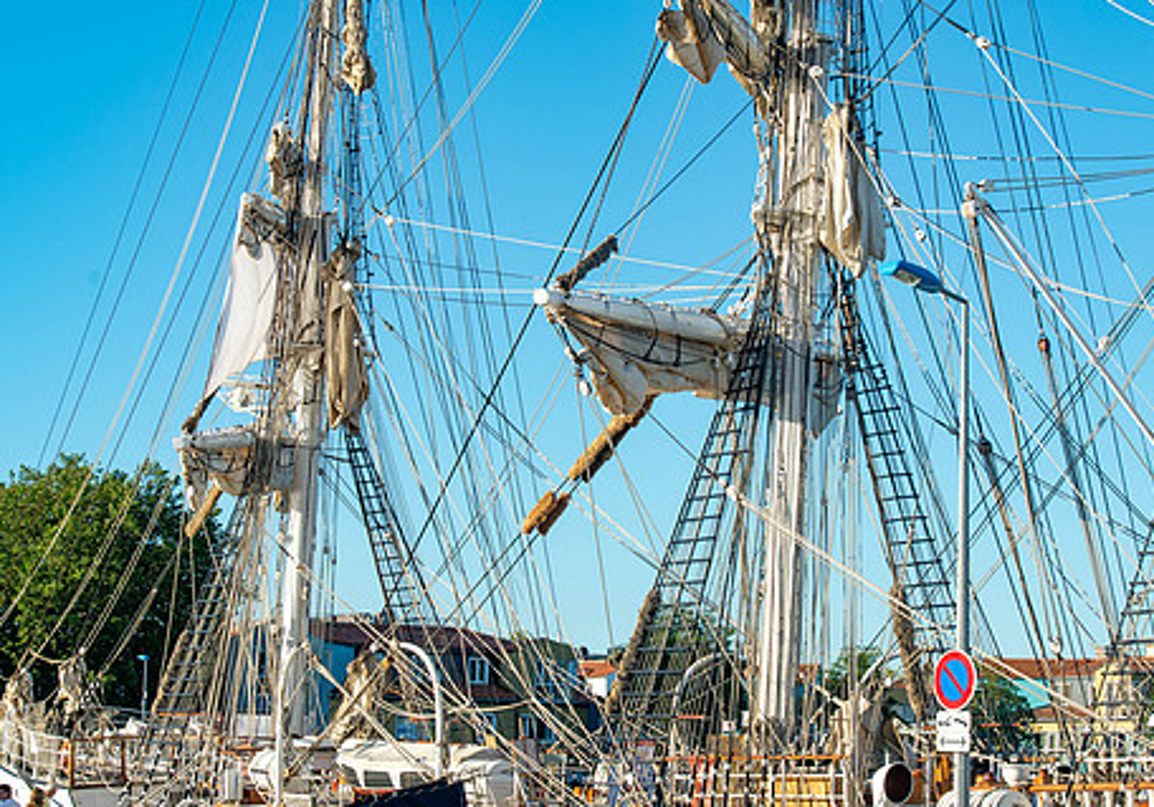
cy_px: 414
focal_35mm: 92
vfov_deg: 15.4
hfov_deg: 21.8
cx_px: 639
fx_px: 2994
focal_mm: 70
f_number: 8
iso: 100
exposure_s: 1/250
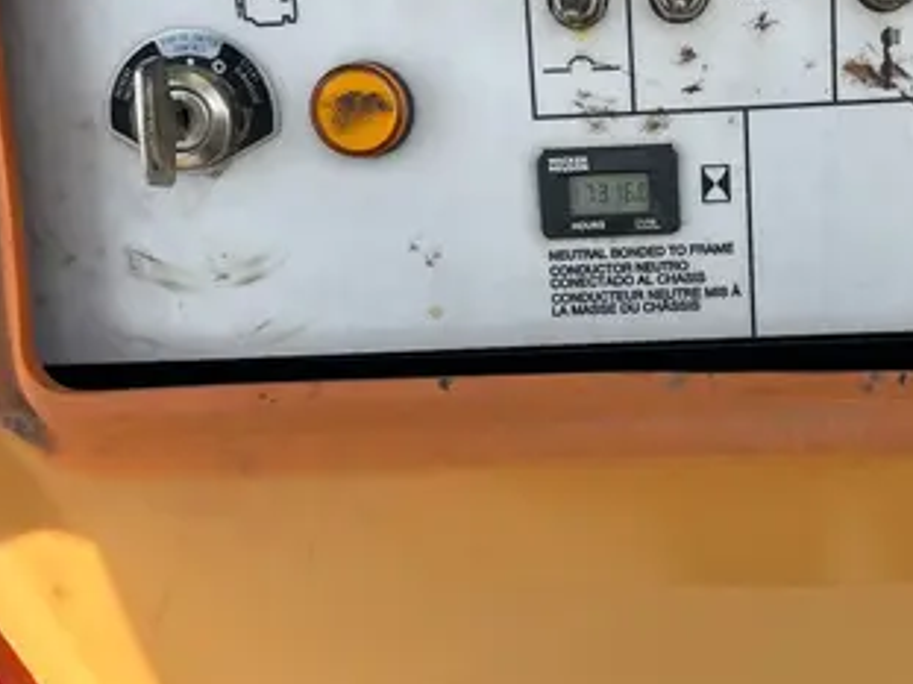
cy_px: 248
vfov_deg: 31.3
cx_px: 666
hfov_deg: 40.3
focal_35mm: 46
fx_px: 1213
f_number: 1.5
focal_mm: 5.7
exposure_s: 1/1000
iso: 50
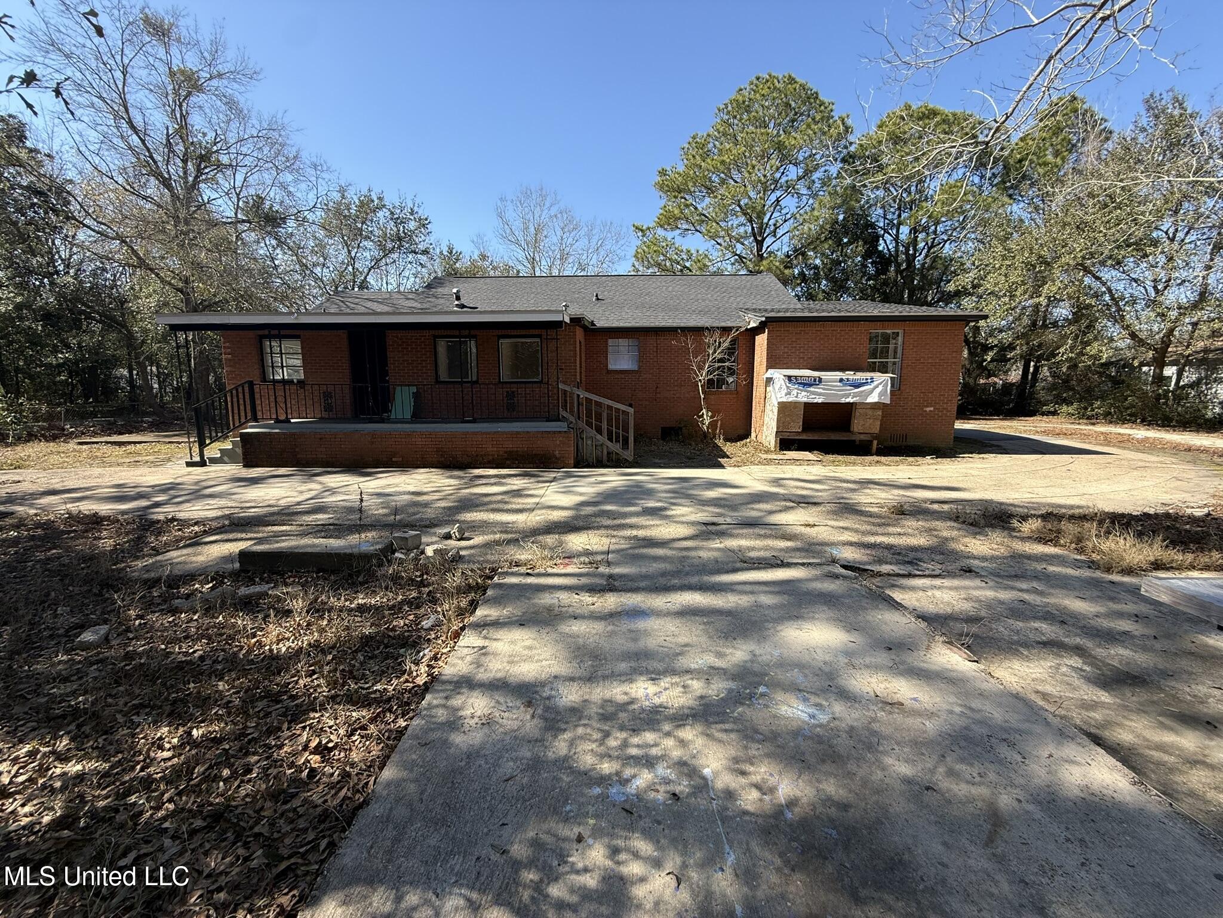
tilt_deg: -7.6
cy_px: 459
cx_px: 612
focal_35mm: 14
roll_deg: +0.1
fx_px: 495
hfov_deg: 102.1
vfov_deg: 85.7
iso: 50
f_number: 2.2
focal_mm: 2.22
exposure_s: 1/658
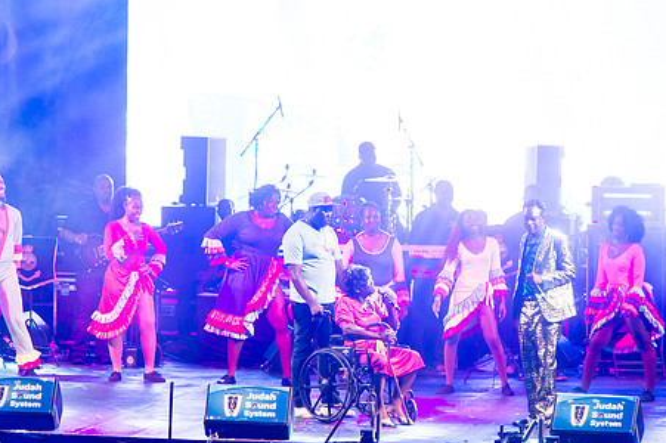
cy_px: 236
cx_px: 403
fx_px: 6415
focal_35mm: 347
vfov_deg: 4.0
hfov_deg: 5.9
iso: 3200
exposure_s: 1/200
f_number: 5.6
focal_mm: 270
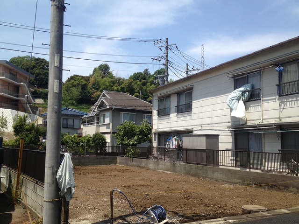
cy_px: 112
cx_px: 150
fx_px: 302
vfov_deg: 40.7
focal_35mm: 35
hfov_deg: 52.6
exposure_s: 1/1453
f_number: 2.4
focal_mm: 4.28
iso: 50
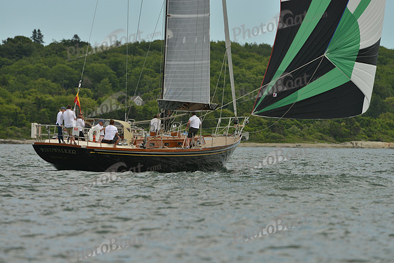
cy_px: 132
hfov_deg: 5.2
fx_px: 4379
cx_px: 197
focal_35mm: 400
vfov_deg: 3.4
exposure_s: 1/800
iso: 200
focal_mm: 400
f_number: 6.3
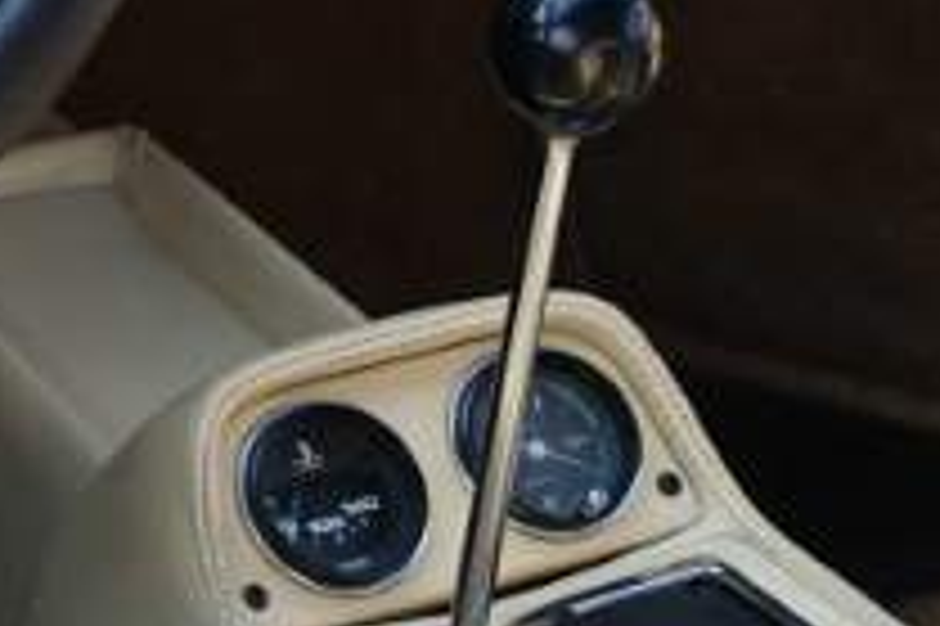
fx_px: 5322
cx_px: -679
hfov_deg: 9.6
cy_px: -230
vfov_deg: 6.7
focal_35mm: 204
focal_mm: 13.72
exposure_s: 1/160
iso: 125
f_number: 4
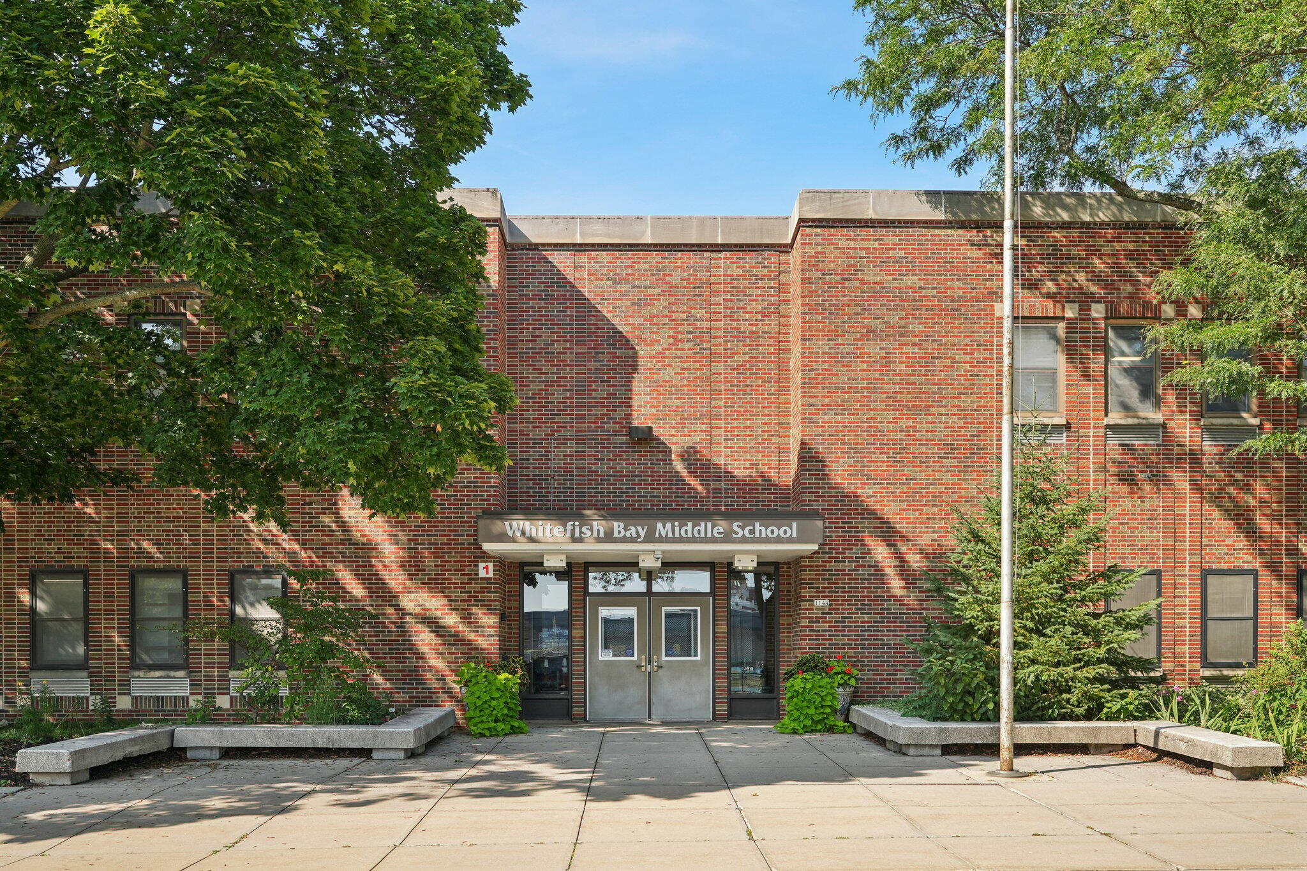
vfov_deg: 40.5
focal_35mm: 32
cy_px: 436
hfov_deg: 58.0
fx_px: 1180
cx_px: 654
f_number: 6.3
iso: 100
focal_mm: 32.5
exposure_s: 1/160
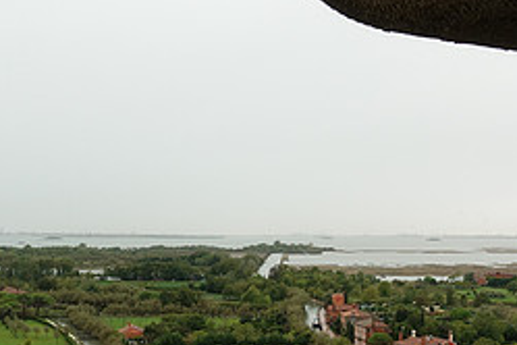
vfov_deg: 23.7
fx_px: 804
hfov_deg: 35.6
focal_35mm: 56
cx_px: 251
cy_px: 294
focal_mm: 8.8
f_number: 4.5
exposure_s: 1/80
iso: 125
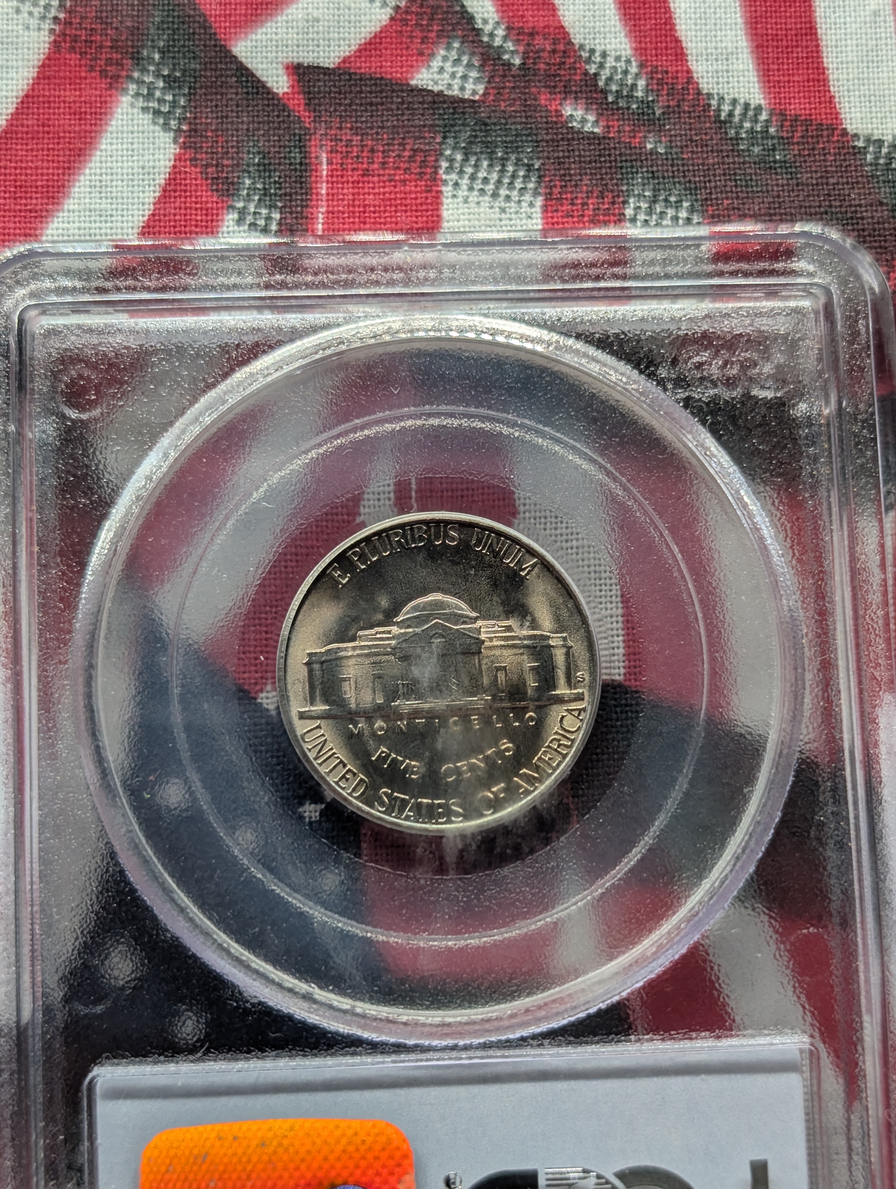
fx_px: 1687
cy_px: 594
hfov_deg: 29.7
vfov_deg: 38.9
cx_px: 448
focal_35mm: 49
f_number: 1.68
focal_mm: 6.9
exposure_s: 1/328
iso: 125
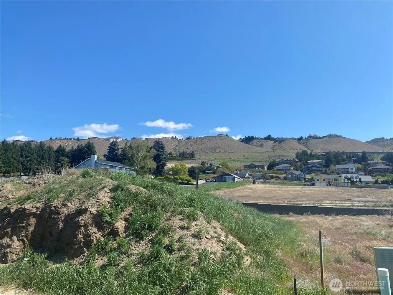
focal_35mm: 26
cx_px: 196
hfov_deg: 67.3
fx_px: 295
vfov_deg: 53.1
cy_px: 148
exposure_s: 1/2688
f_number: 1.8
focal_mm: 4.25
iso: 32
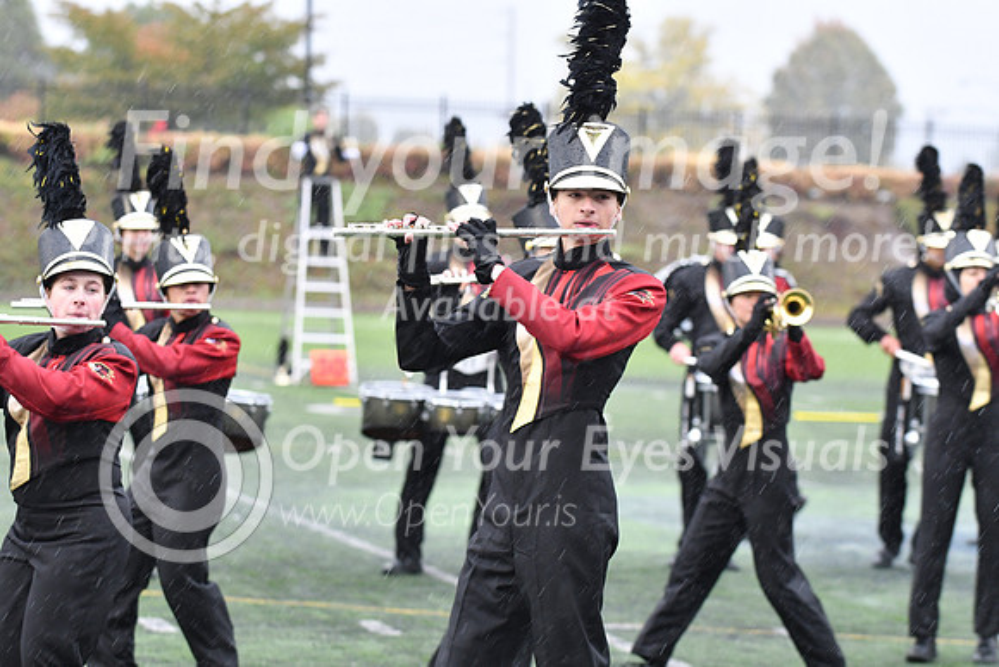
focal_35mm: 165
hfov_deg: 12.4
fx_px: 4580
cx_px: 500
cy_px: 334
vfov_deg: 8.3
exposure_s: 1/320
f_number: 4
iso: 1000
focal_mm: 110
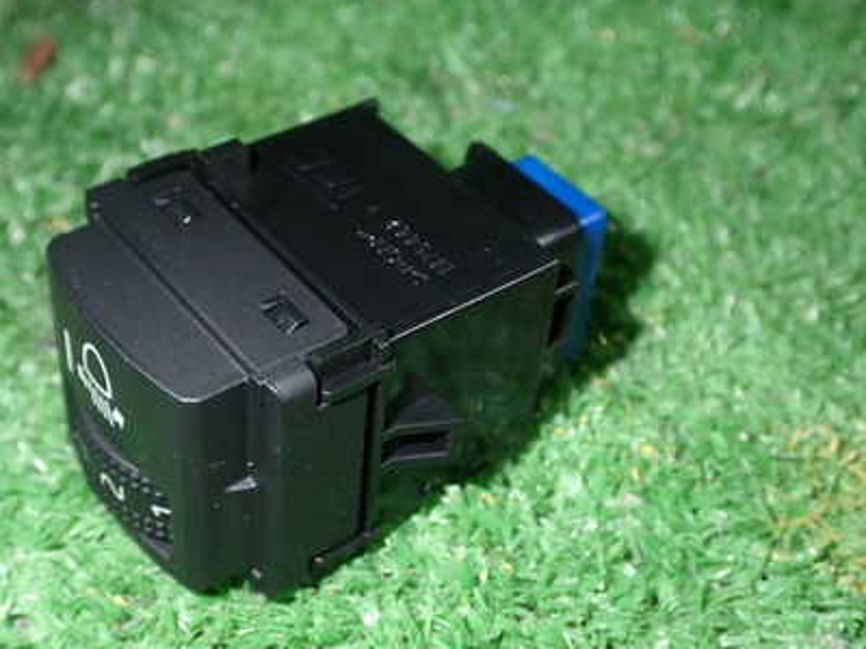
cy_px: 322
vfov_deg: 25.7
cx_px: 338
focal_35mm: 57
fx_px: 1426
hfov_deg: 33.7
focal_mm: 6.83
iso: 200
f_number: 8
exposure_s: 1/40
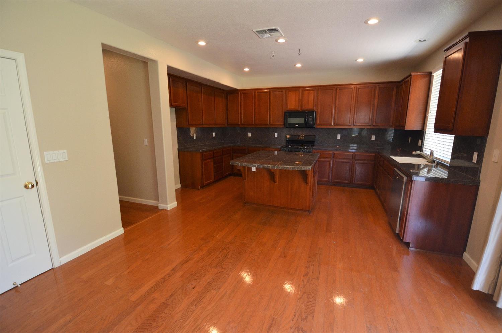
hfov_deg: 100.4
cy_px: 166
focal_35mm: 15
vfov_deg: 77.2
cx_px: 251
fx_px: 209
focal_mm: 10
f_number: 3.5
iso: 640
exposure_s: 1/60
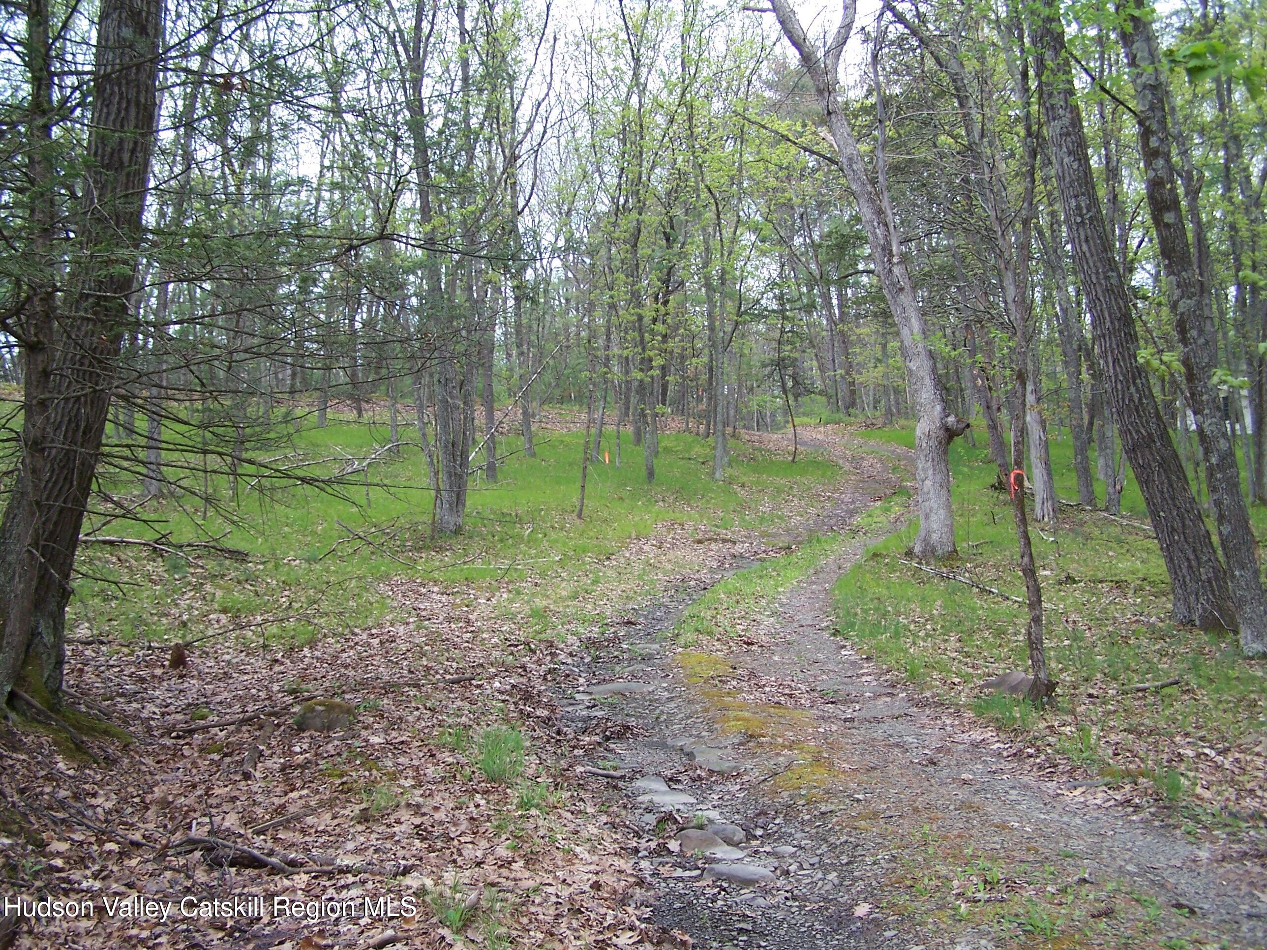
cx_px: 634
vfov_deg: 37.7
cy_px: 475
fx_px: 1391
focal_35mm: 38
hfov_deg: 49.0
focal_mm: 6.3
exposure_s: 1/250
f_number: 2.8
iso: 100
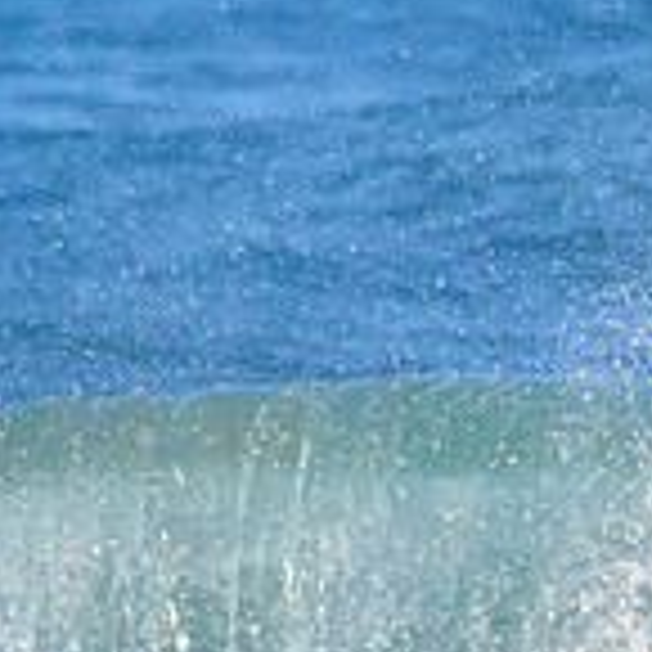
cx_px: 1304
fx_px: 79357
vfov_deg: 0.5
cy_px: 594
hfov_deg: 0.5
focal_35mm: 3724
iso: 2500
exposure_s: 1/2000
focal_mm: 800
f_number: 11
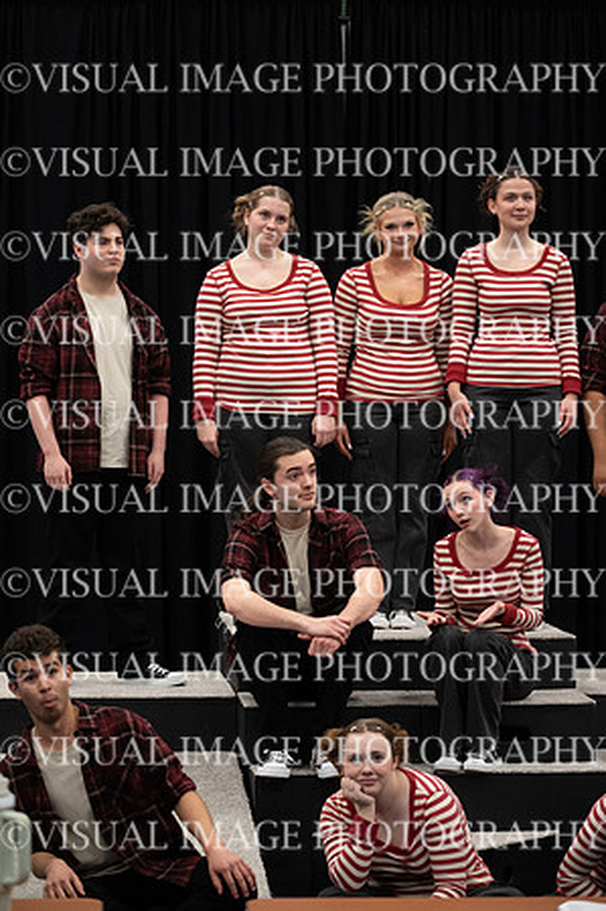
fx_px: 2809
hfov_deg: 12.3
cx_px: 303
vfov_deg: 18.4
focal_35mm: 111
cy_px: 456
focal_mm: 111
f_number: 4.8
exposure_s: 1/160
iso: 5000
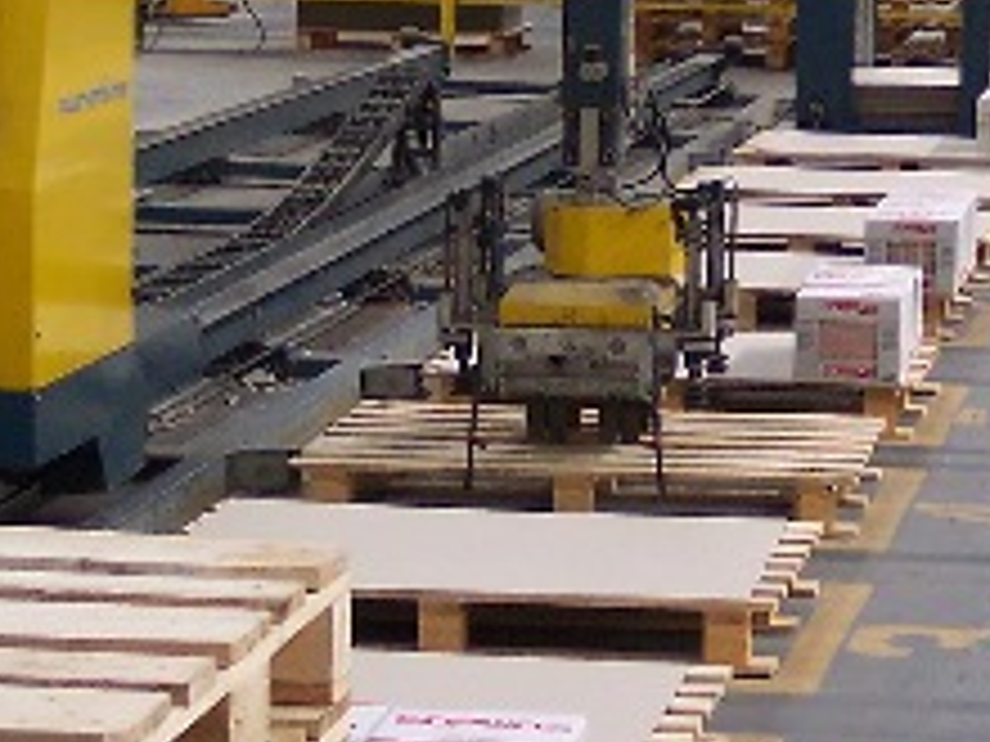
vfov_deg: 10.7
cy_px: 211
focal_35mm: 138
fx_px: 3947
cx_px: 842
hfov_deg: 14.2
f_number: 2.8
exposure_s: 1/125
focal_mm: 8
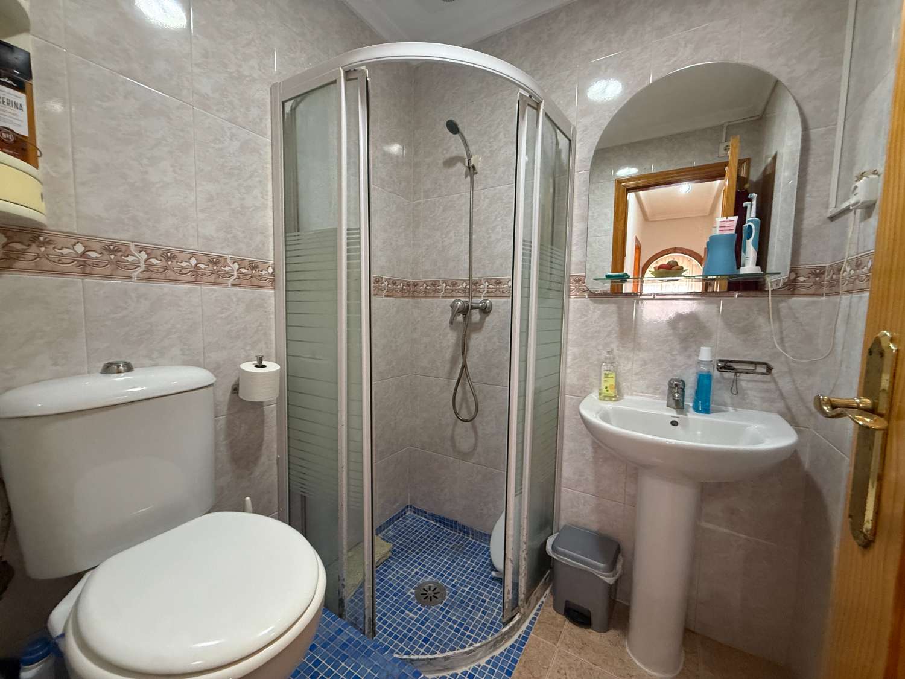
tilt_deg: -4.4
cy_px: 340
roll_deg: -1.6
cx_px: 452
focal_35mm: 14
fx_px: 366
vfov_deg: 85.7
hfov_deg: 102.1
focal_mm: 2.22
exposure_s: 1/50
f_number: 2.2
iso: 400
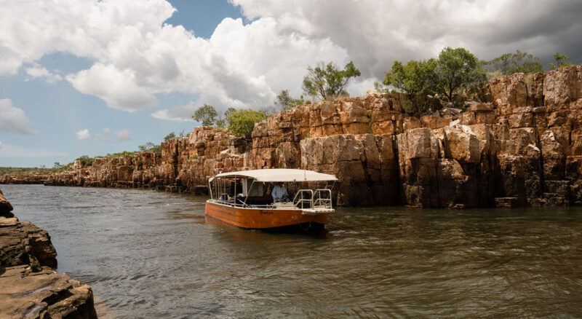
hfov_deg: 71.0
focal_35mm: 27
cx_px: 291
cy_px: 181
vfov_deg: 42.6
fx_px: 408
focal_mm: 25
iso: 125
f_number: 6.3
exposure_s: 1/800
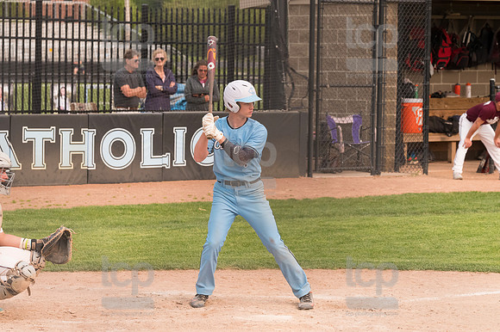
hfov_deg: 10.6
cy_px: 166
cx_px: 250
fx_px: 2707
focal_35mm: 195
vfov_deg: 7.0
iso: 1000
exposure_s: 1/2000
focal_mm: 130
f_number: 5.6
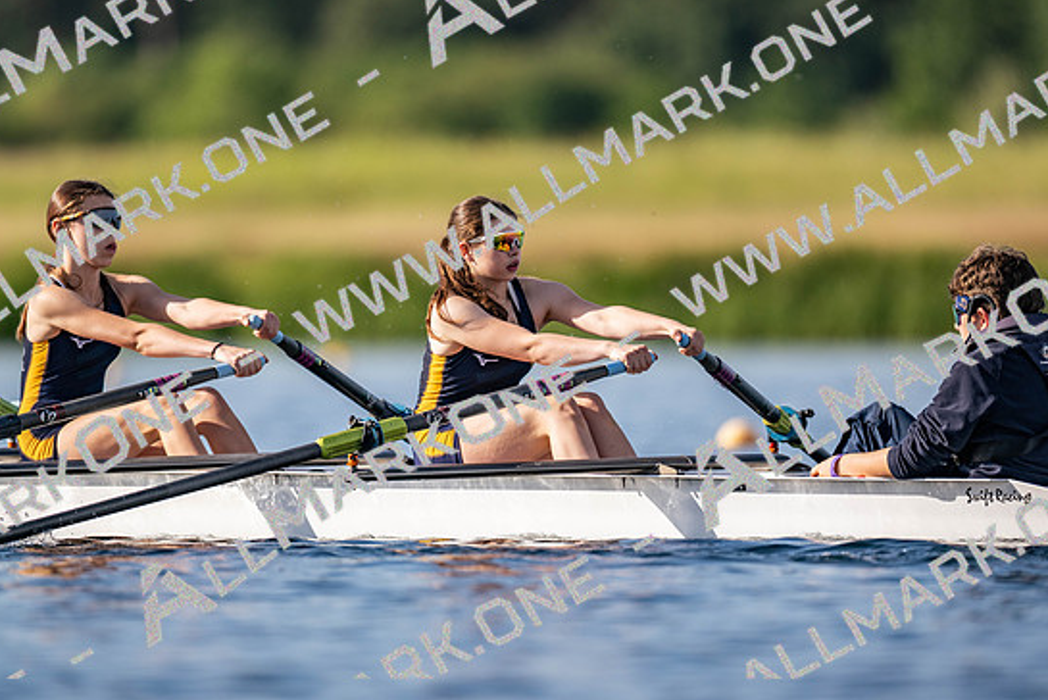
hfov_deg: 3.2
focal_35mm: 638
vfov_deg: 2.2
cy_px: 349
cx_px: 531
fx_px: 18582
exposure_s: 1/2500
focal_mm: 600
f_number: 4
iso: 250
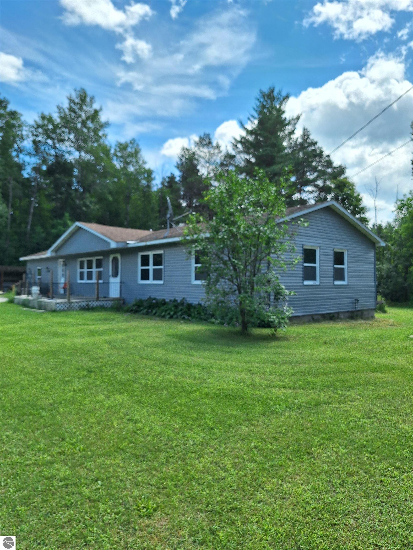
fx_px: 366
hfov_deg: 58.9
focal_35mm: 23
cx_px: 206
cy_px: 275
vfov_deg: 73.9
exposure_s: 1/1493
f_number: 1.8
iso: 40
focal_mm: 5.54
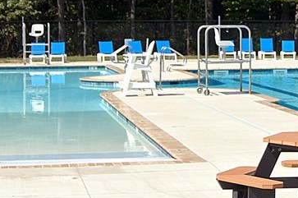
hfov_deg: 14.9
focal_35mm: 135
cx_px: 308
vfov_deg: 10.1
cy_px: 25
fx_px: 1116
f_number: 7.1
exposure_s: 1/400
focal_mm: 30
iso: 100
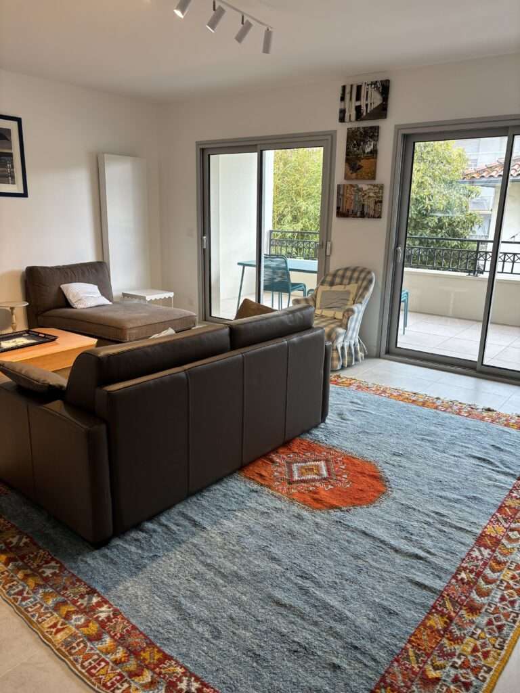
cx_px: 260
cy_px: 346
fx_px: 521
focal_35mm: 26
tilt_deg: -17.3
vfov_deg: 67.3
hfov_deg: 53.1
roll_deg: -2.2
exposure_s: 1/50
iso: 100
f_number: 1.6
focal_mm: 5.96
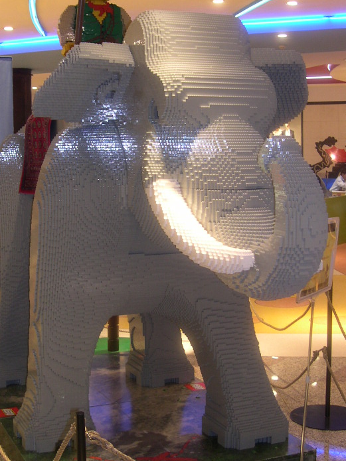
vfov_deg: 34.3
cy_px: 206
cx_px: 143
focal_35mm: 56
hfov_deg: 26.1
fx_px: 747
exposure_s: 1/30
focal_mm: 8
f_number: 2.8
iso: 100
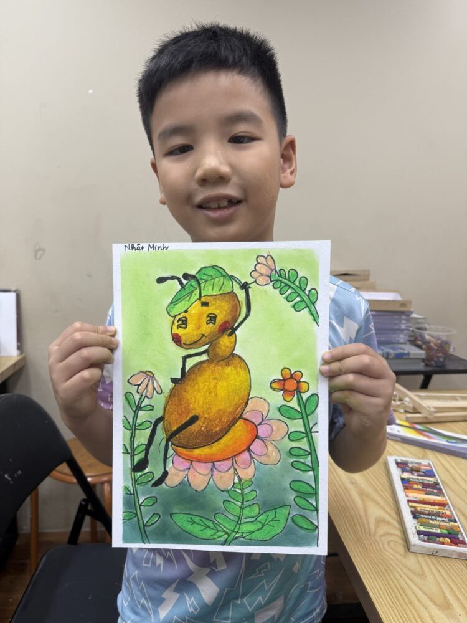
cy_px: 312
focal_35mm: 24
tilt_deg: -8.7
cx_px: 234
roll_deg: -1.2
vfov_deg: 71.6
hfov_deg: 56.8
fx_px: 432
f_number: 1.78
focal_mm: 6.76
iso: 50
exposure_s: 1/100
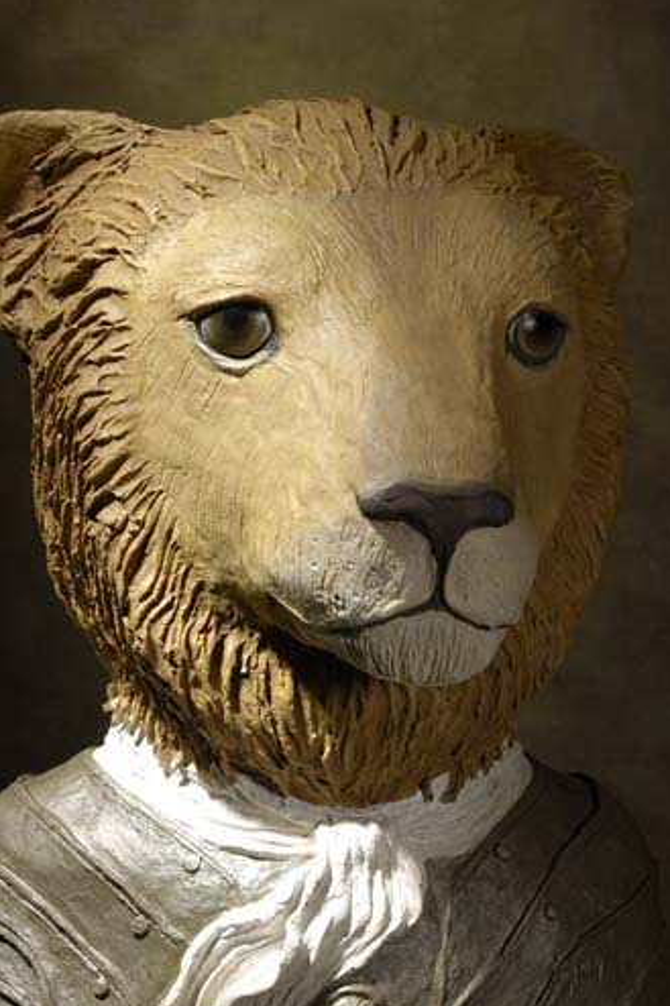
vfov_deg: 12.1
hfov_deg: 8.1
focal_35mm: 170
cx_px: 345
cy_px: 704
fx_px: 4749
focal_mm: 70
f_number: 10
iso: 100
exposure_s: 1/125
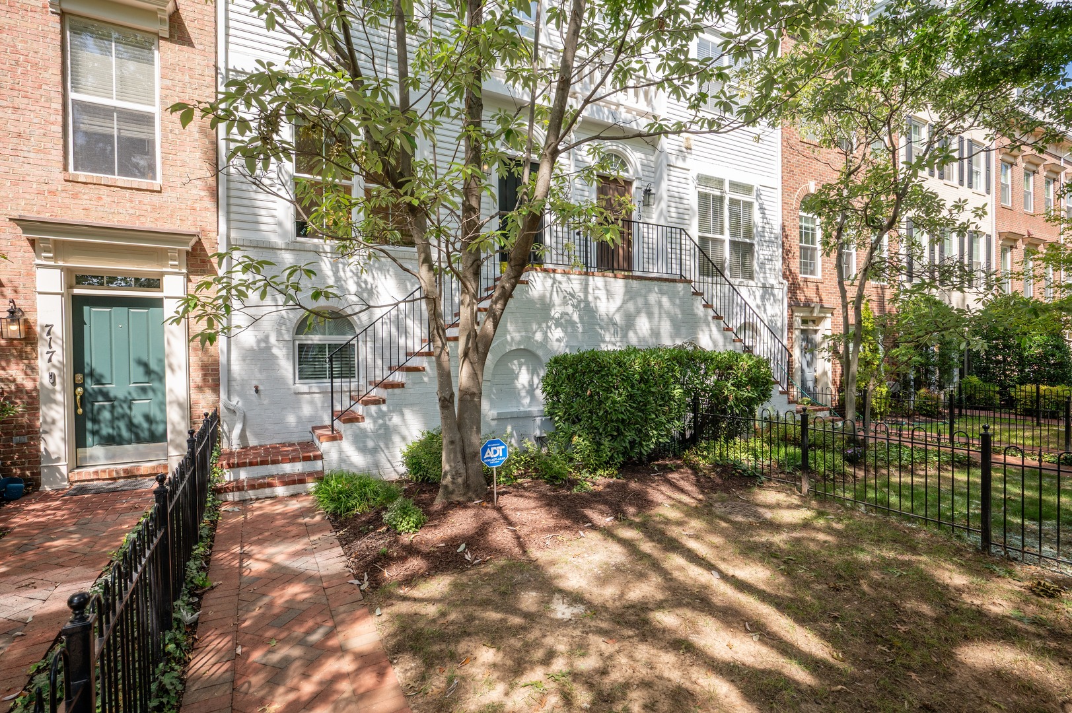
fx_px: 521
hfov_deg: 91.7
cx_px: 536
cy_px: 356
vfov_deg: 68.8
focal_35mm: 18
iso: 320
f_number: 8
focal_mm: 17.5
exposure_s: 1/200
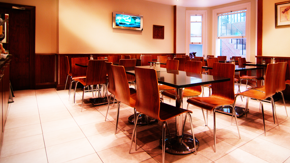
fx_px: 169
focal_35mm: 22
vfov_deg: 50.5
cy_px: 54
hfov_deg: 80.7
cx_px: 166
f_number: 4
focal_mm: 12
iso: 400
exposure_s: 1/15
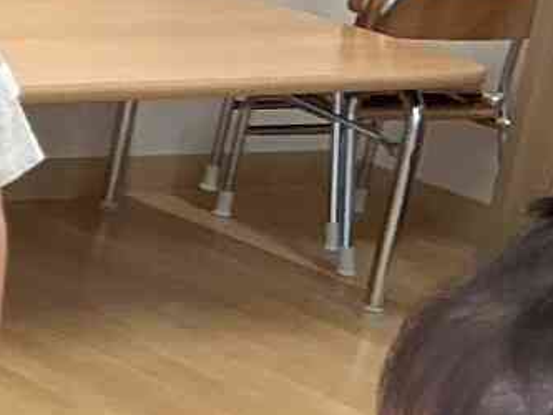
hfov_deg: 9.6
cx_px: -918
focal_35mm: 174
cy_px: 325
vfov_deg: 8.5
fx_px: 2781
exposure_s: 1/120
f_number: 1.8
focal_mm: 3
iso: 64
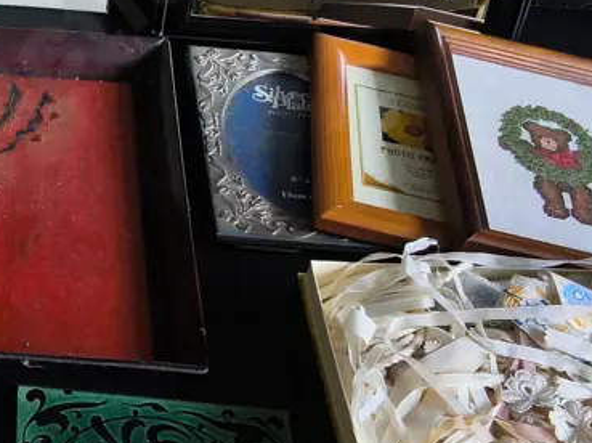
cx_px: -99
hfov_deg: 23.9
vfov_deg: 19.6
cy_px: 170
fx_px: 1281
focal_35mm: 75
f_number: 2
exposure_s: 1/100
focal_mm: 2.87
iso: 40
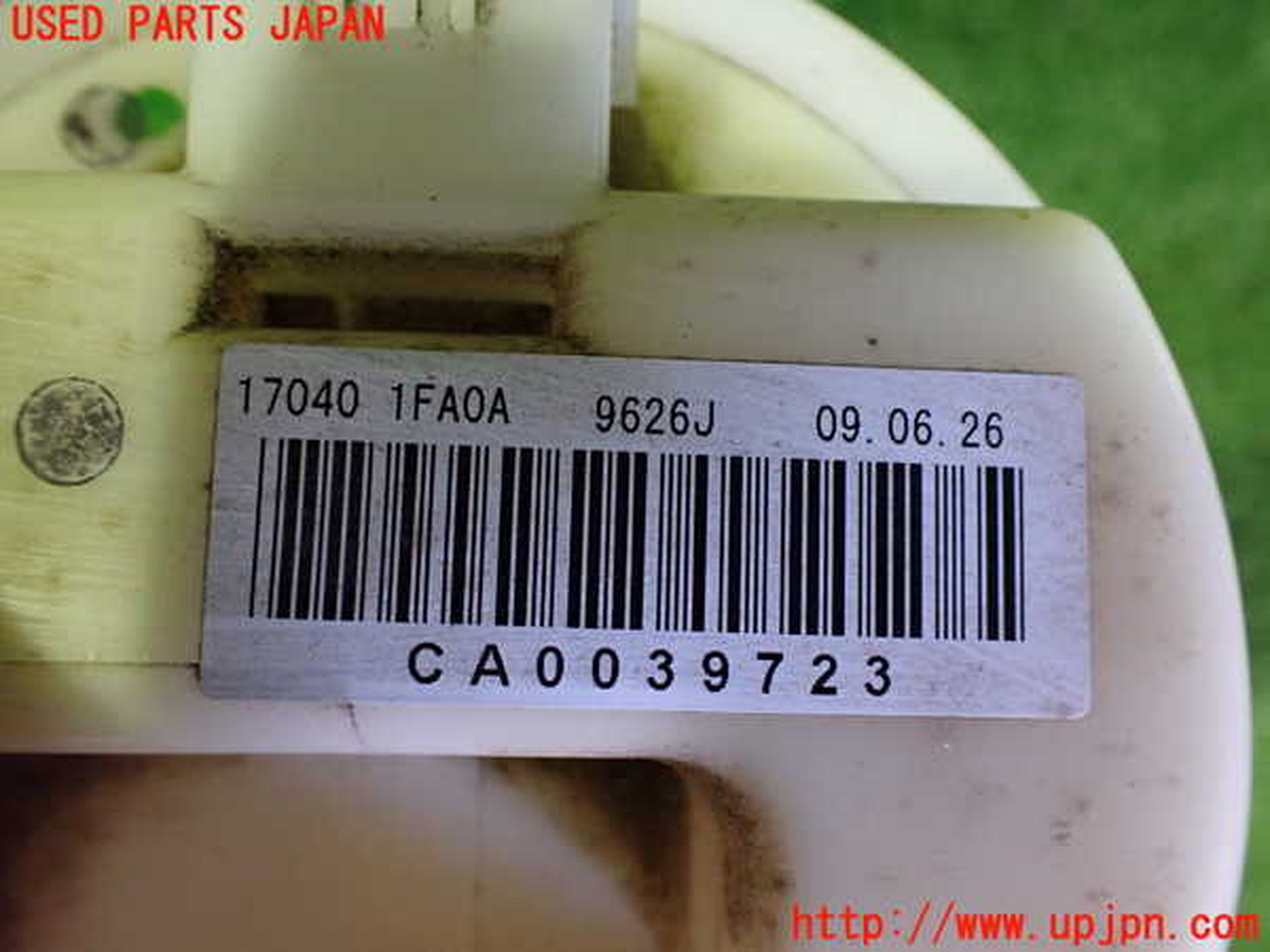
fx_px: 1101
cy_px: 476
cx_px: 635
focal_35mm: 30
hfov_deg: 60.0
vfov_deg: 46.8
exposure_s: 1/30
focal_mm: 5.4
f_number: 2.3
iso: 800
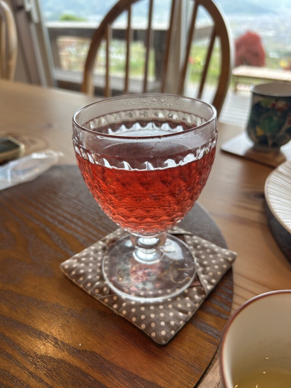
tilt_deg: -31.9
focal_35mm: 26
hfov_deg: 53.1
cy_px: 194
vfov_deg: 67.3
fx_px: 291
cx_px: 146
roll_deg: +1.0
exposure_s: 1/141
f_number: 1.5
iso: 32
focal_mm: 5.7
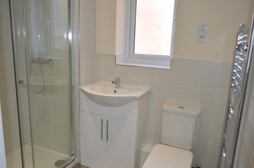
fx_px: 190
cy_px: 84
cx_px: 127
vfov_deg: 47.8
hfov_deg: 67.4
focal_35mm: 27
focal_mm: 18
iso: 400
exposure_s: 1/100
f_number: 4
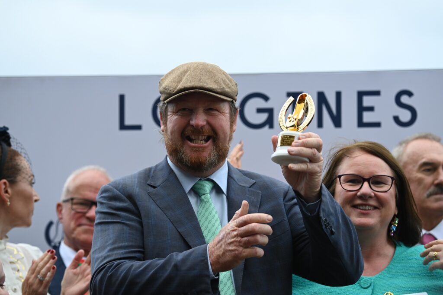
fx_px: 2277
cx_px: 222
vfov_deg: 7.4
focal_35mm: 185
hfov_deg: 11.1
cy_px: 148
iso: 1000
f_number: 5.3
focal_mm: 185
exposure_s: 1/1250
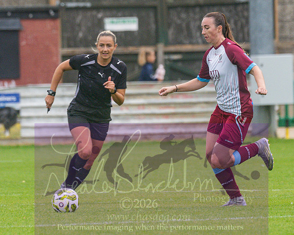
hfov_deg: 2.2
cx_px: 128
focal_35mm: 879
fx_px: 7650
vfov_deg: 1.8
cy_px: 114
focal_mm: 270
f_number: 4
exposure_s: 1/1000
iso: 640
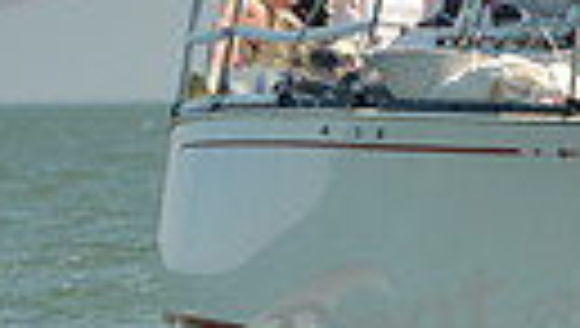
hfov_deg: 2.7
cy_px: 61
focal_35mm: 798
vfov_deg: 1.5
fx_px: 12290
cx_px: 859
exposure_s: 1/640
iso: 200
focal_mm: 170
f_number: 4.5
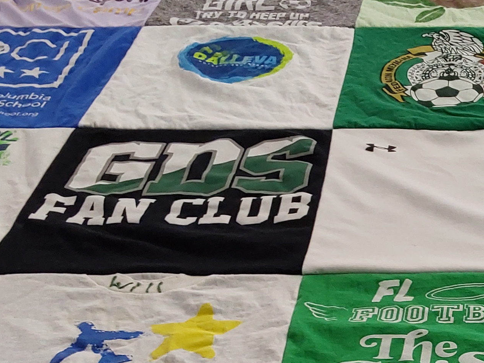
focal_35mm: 72
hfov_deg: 25.6
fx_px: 1007
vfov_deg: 19.8
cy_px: 367
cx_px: 492
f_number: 1.9
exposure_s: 1/60
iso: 80
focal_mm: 2.91
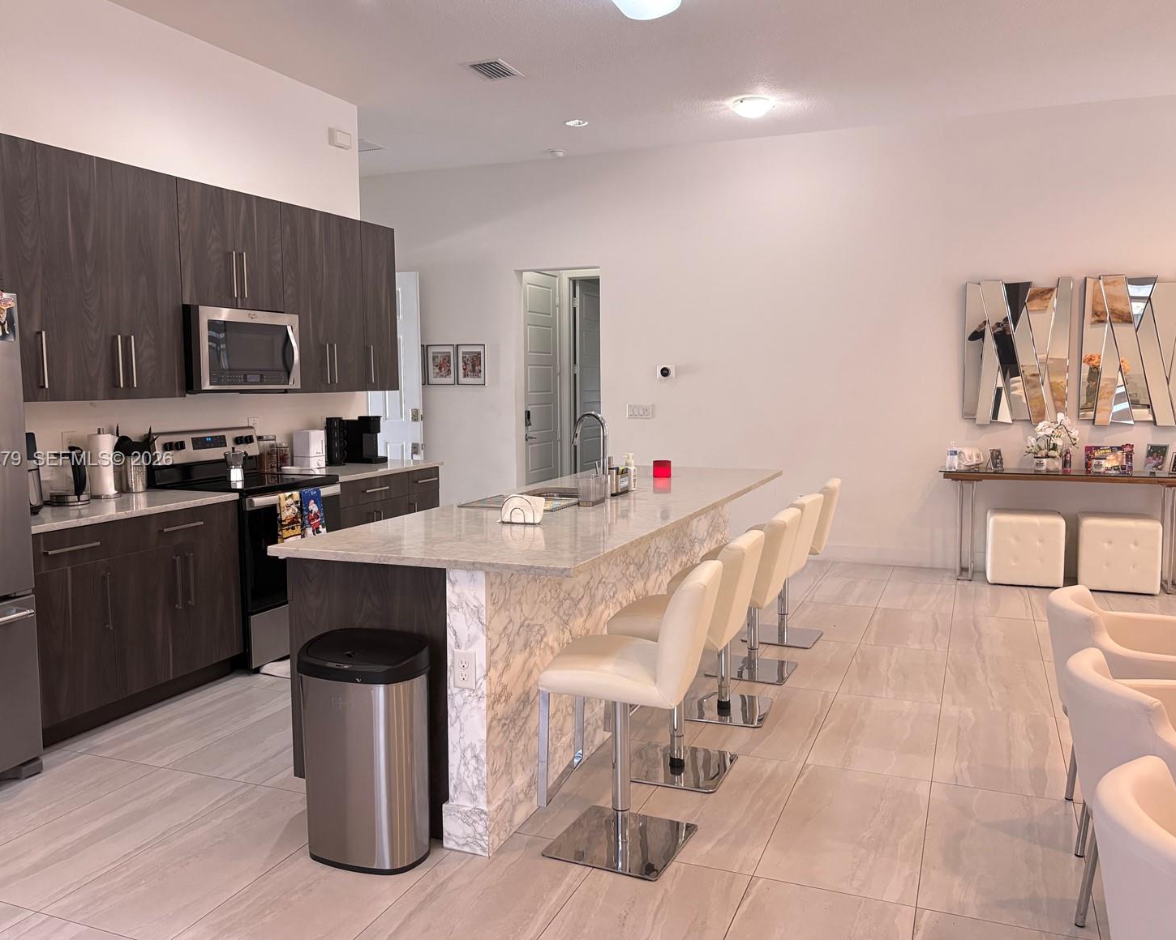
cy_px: 460
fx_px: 975
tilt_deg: -5.2
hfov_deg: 62.2
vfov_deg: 51.5
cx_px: 569
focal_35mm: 28
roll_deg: +1.3
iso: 200
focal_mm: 5.96
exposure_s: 1/60
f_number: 1.6
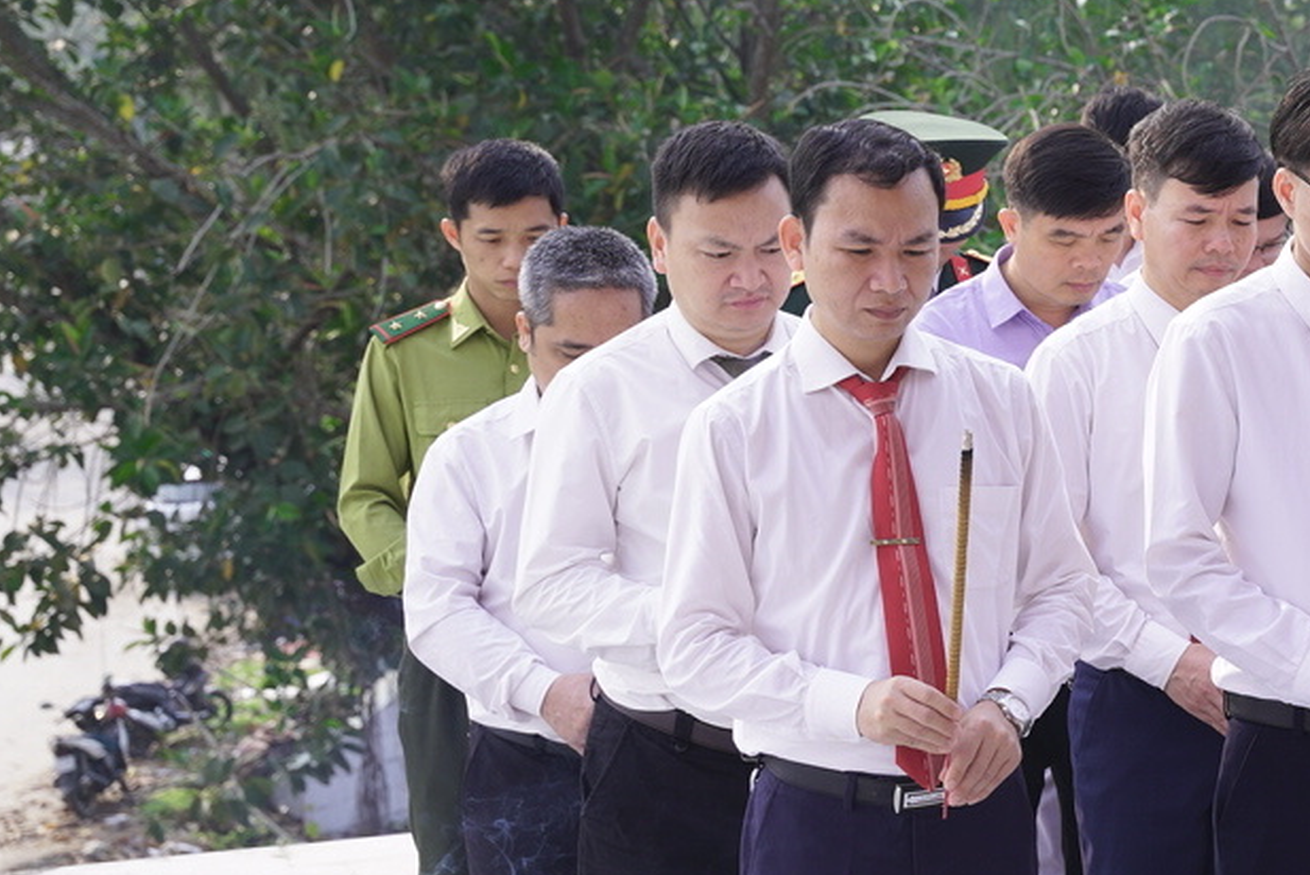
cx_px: 1675
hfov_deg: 17.5
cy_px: 319
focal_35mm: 110
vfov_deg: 12.4
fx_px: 4014
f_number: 4.5
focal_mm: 42.1
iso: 100
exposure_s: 1/250
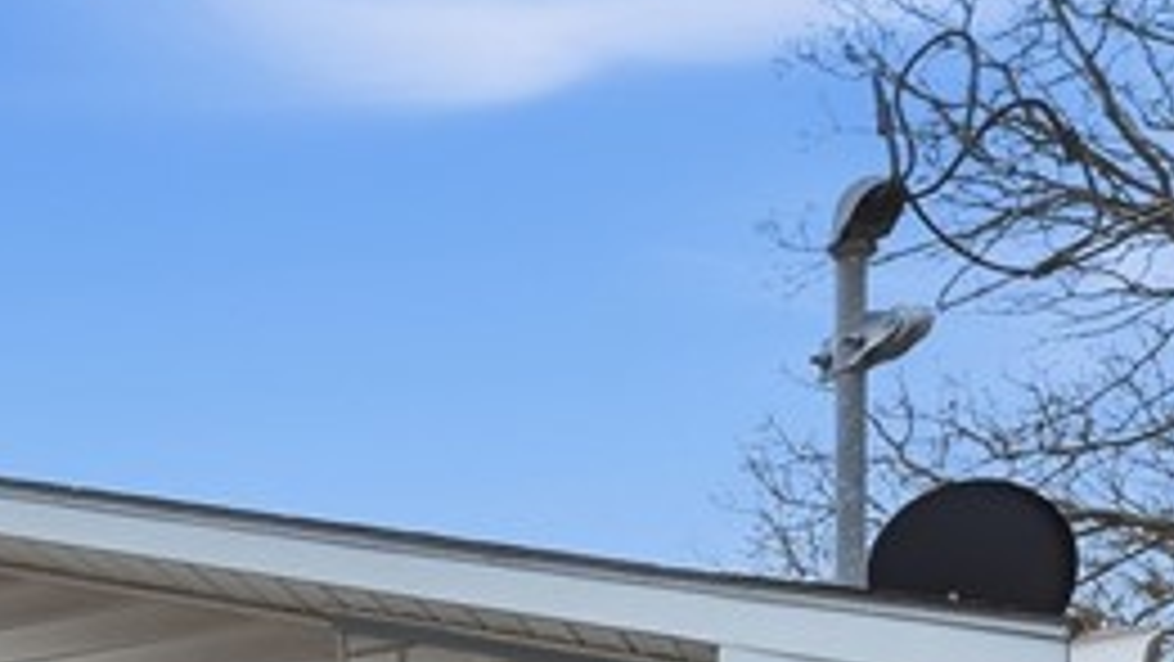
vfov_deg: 16.9
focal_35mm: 61
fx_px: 1900
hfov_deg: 26.7
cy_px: 1133
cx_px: -495
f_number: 10
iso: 400
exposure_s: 1/640
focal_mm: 14
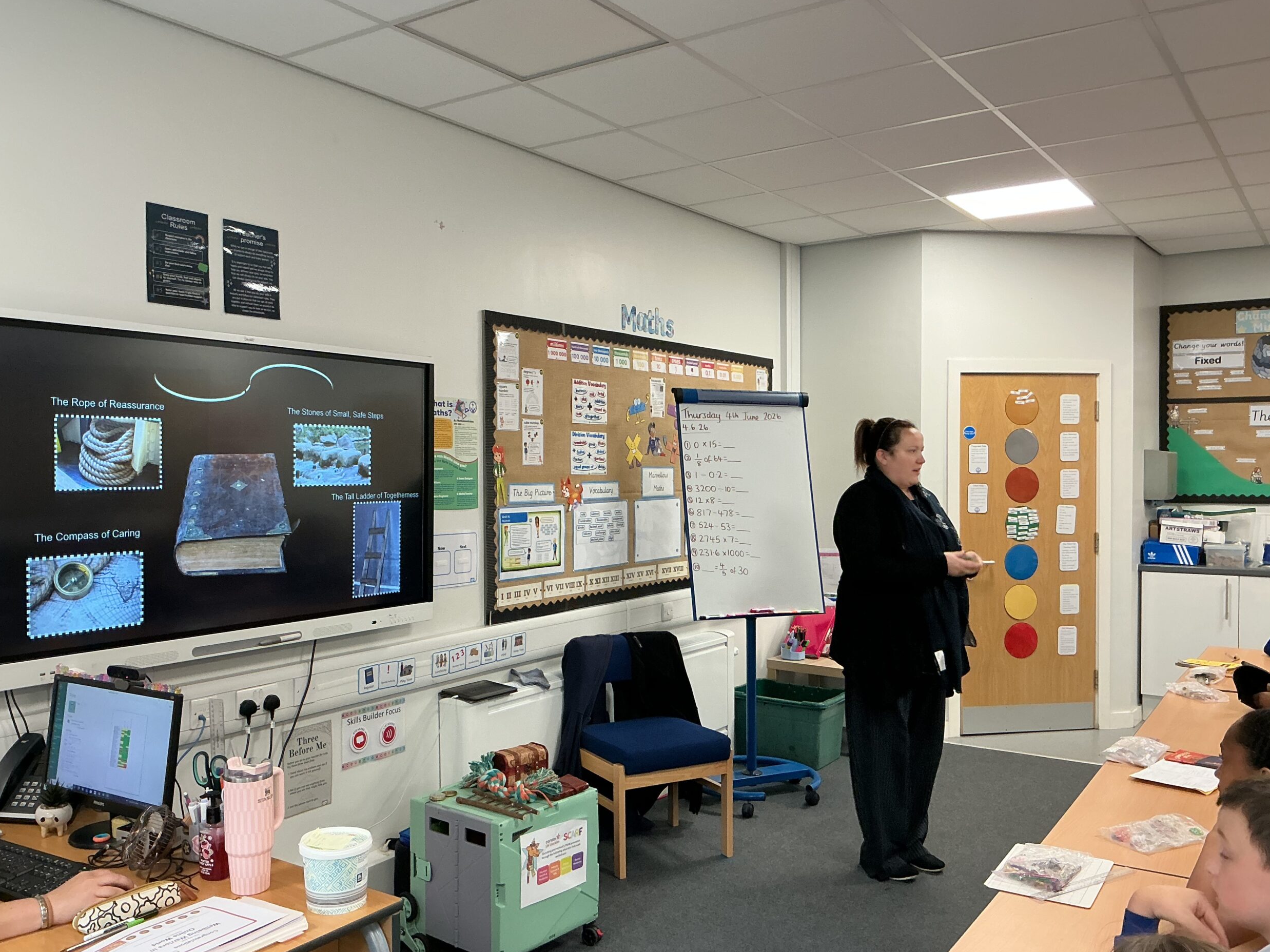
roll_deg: +1.0
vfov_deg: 46.8
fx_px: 1101
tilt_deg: -1.0
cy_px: 487
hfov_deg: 60.0
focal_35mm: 30
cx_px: 620
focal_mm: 3
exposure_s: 1/60
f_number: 1.8
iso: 100
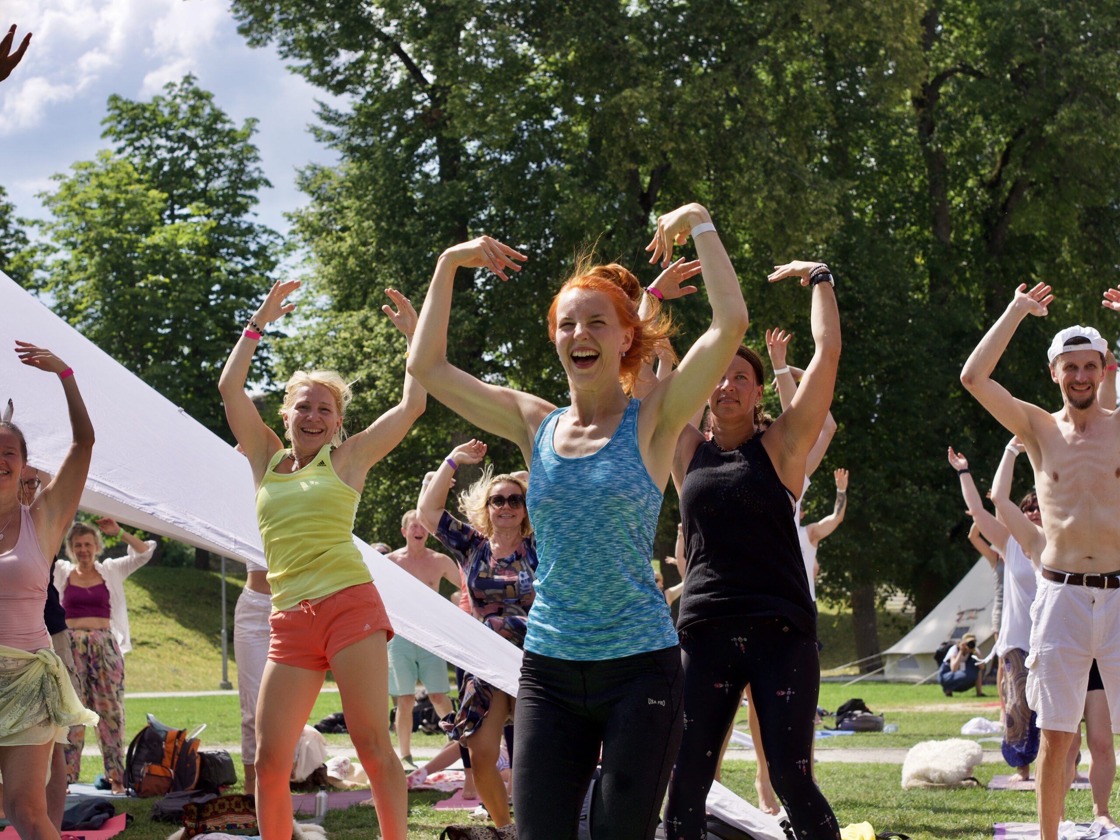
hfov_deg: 21.8
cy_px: 420
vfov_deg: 16.4
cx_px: 560
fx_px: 2912
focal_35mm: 90
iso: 200
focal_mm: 45
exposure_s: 1/1300
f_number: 5
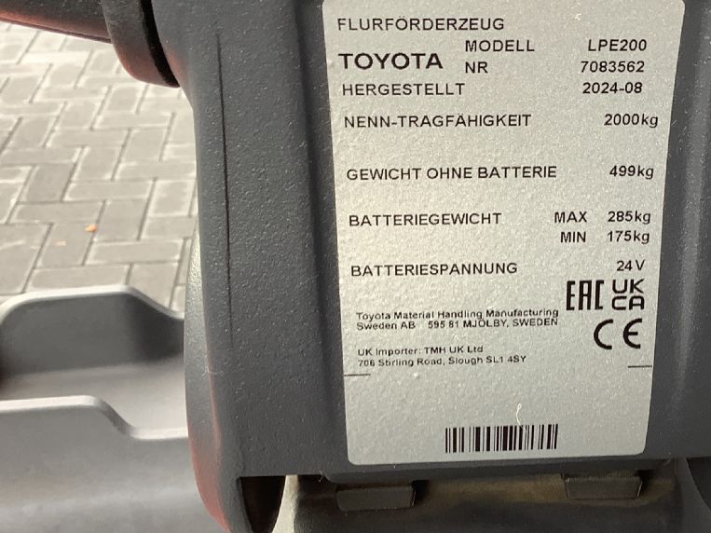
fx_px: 1068
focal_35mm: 52
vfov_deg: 28.0
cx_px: 522
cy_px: 239
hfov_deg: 36.1
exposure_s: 1/60
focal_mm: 3.3
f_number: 2.4
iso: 64
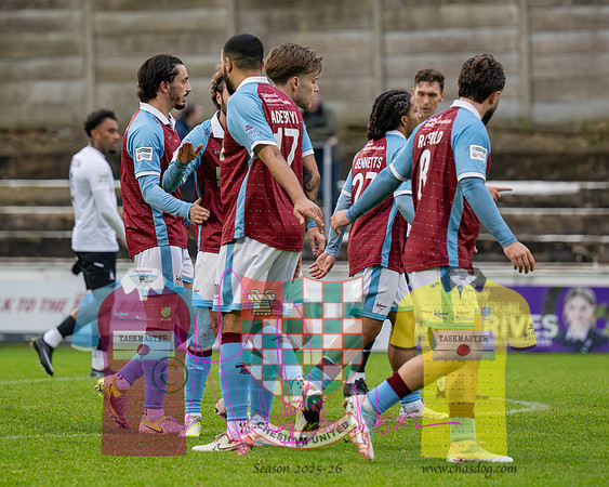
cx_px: 280
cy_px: 210
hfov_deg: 5.3
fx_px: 6543
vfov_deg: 4.3
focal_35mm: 363
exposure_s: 1/1250
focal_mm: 170
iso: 2000
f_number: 2.8
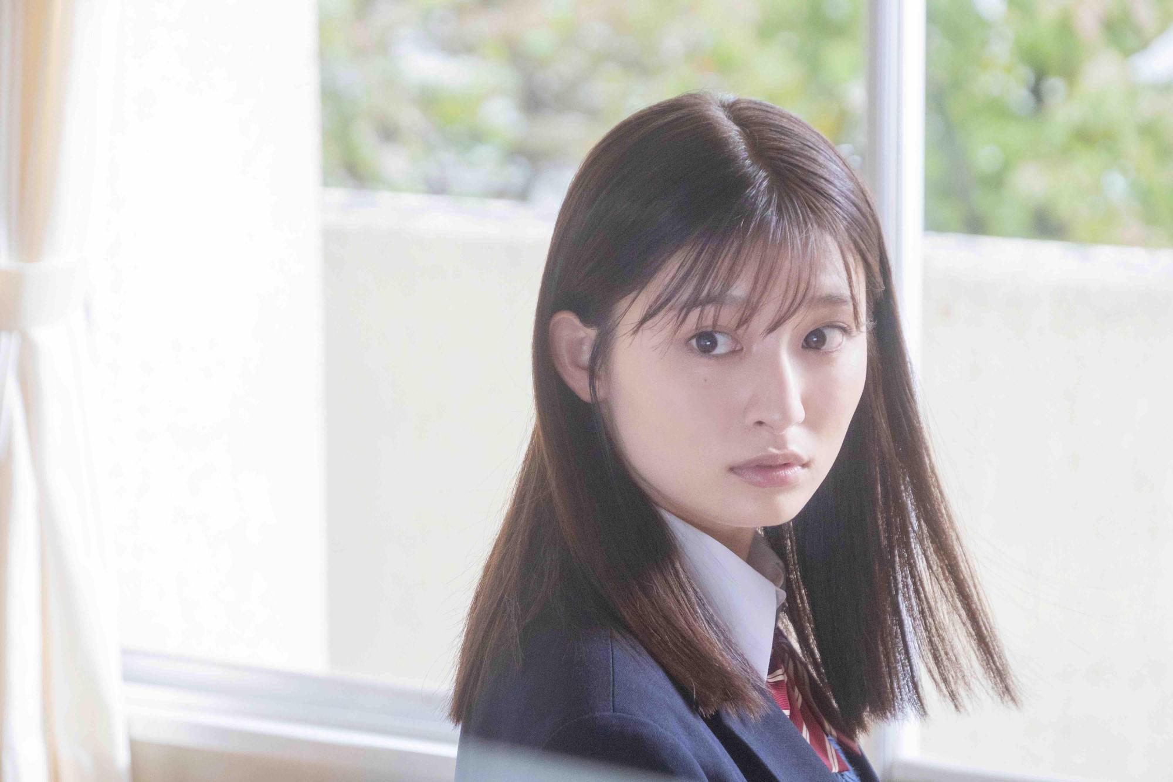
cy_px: 391
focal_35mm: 165
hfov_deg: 12.5
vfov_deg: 8.3
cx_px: 586
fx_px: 5375
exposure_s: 1/200
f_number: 6.3
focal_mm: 110
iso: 1250
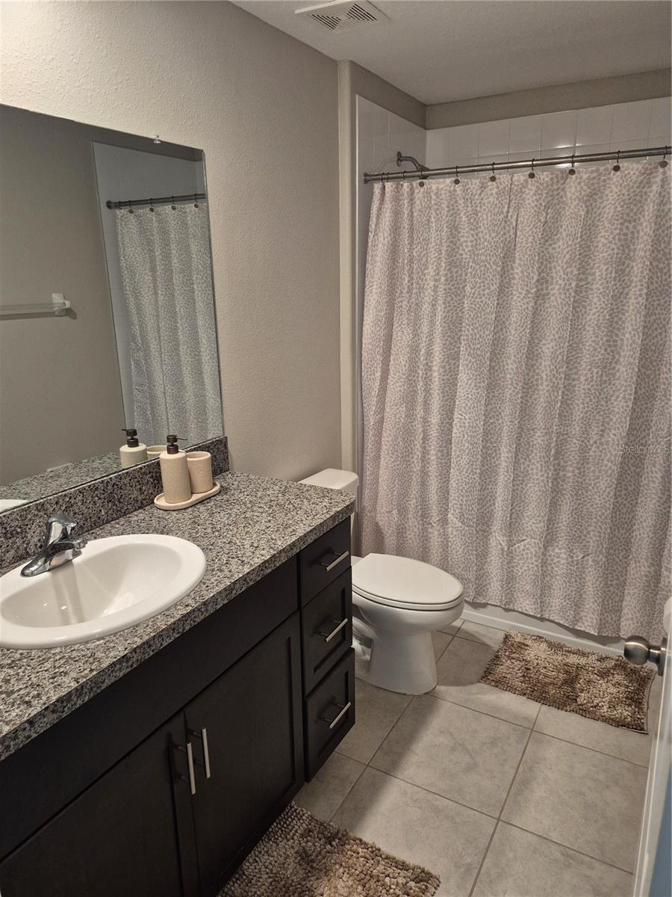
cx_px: 336
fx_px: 595
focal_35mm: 23
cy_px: 448
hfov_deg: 58.9
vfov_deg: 73.9
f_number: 1.8
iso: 400
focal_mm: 5.4
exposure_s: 1/120
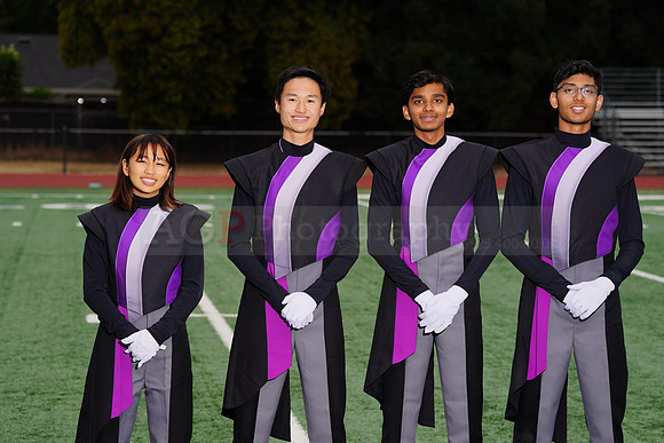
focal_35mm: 130
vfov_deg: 10.6
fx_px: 2398
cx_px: 332
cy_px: 222
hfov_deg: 15.8
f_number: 6.3
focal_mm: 130
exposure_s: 1/200
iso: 200
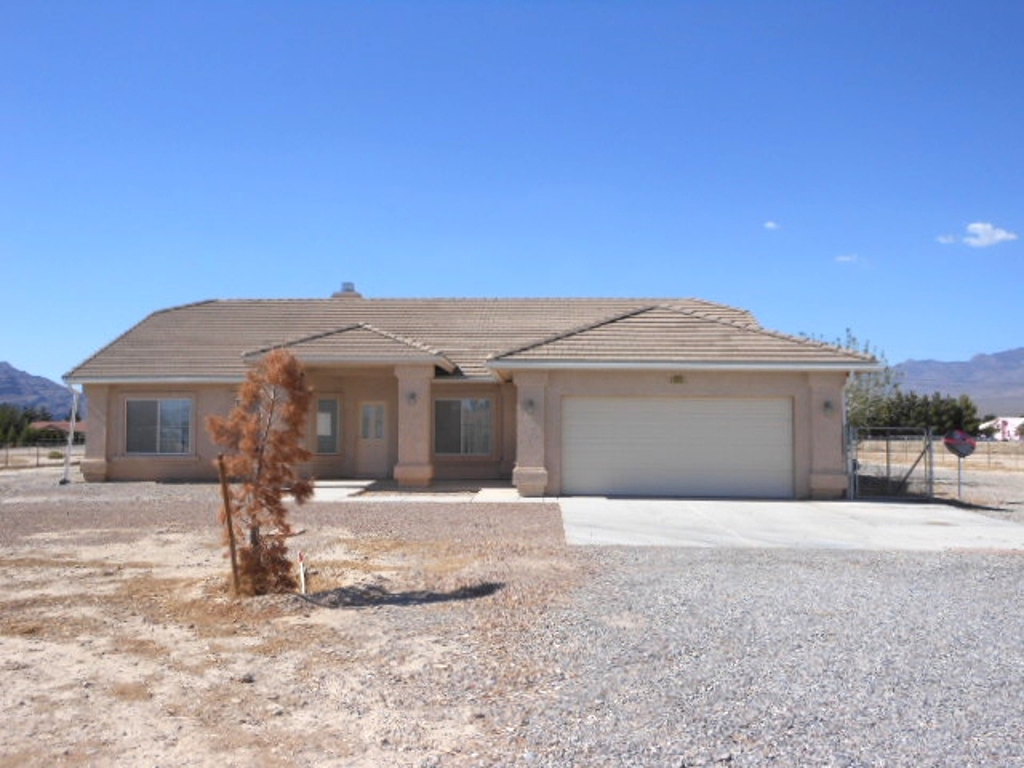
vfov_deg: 42.9
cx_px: 512
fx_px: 976
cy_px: 384
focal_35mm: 33
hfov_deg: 55.4
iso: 80
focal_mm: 5.9
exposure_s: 1/1000
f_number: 4
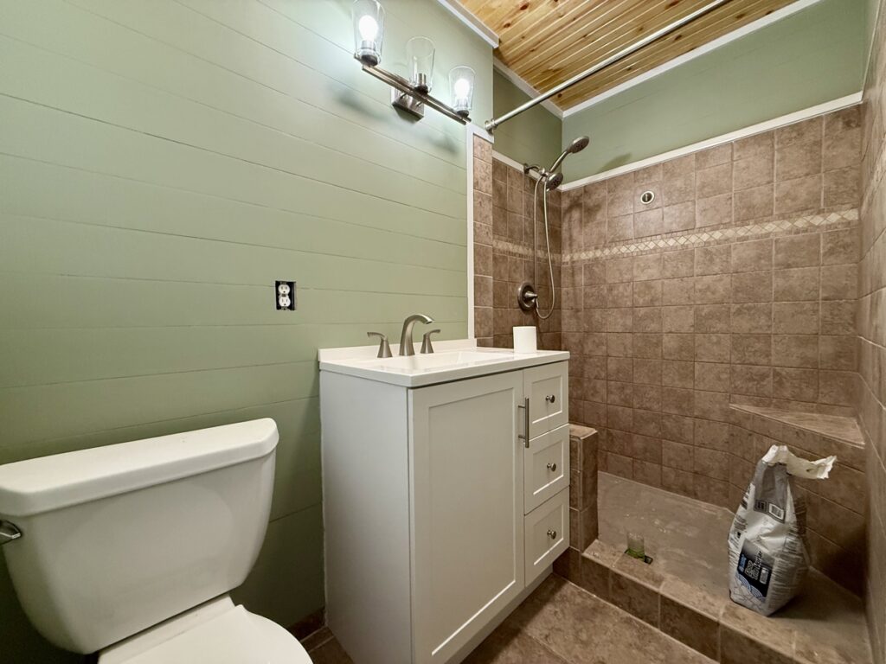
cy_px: 332
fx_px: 358
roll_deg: +1.1
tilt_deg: -0.7
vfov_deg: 85.7
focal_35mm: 14
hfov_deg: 102.1
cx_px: 443
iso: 320
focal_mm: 2.22
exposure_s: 1/120
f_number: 2.2
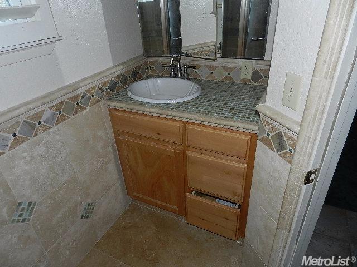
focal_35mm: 23
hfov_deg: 73.9
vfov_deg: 58.9
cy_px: 134
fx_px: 237
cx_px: 178
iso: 200
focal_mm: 4
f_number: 3.4
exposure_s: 1/30
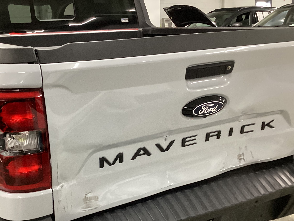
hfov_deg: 41.9
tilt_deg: -18.0
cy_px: 151
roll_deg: +1.6
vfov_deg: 31.9
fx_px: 382
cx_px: 119
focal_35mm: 45
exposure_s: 1/40
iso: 320
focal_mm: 3.3
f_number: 2.4
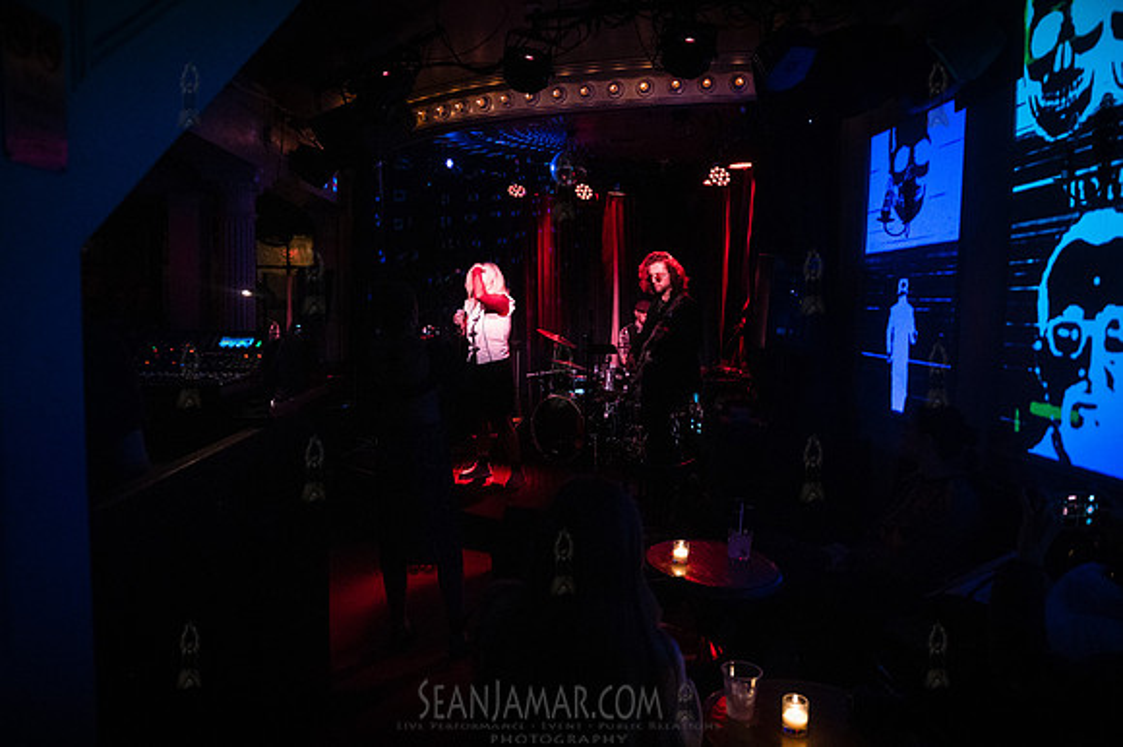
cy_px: 374
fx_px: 759
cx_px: 562
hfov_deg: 73.0
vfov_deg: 52.4
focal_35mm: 24
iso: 12800
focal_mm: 24
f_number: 3.5
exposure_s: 1/320
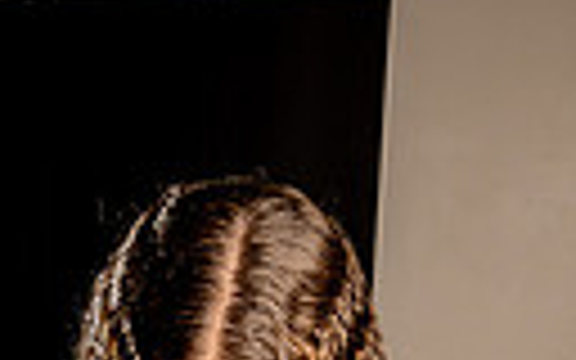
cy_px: 958
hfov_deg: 23.7
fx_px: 1350
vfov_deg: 11.5
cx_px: 122
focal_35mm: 86
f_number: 7.1
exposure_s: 1/200
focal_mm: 24
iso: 640
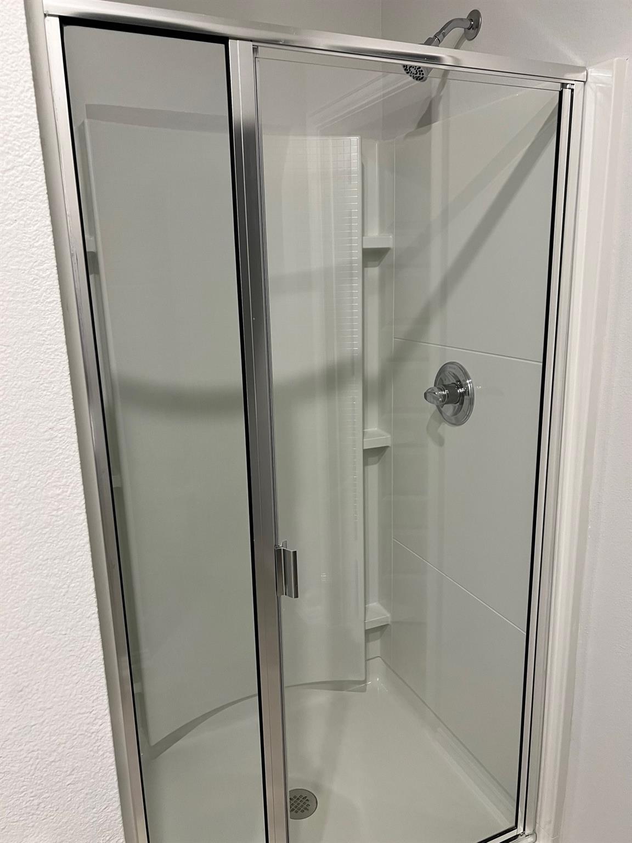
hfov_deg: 53.1
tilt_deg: -12.1
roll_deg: +0.3
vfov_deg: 67.3
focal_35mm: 26
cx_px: 316
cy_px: 422
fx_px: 633
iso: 100
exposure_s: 1/60
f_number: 1.5
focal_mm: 5.7
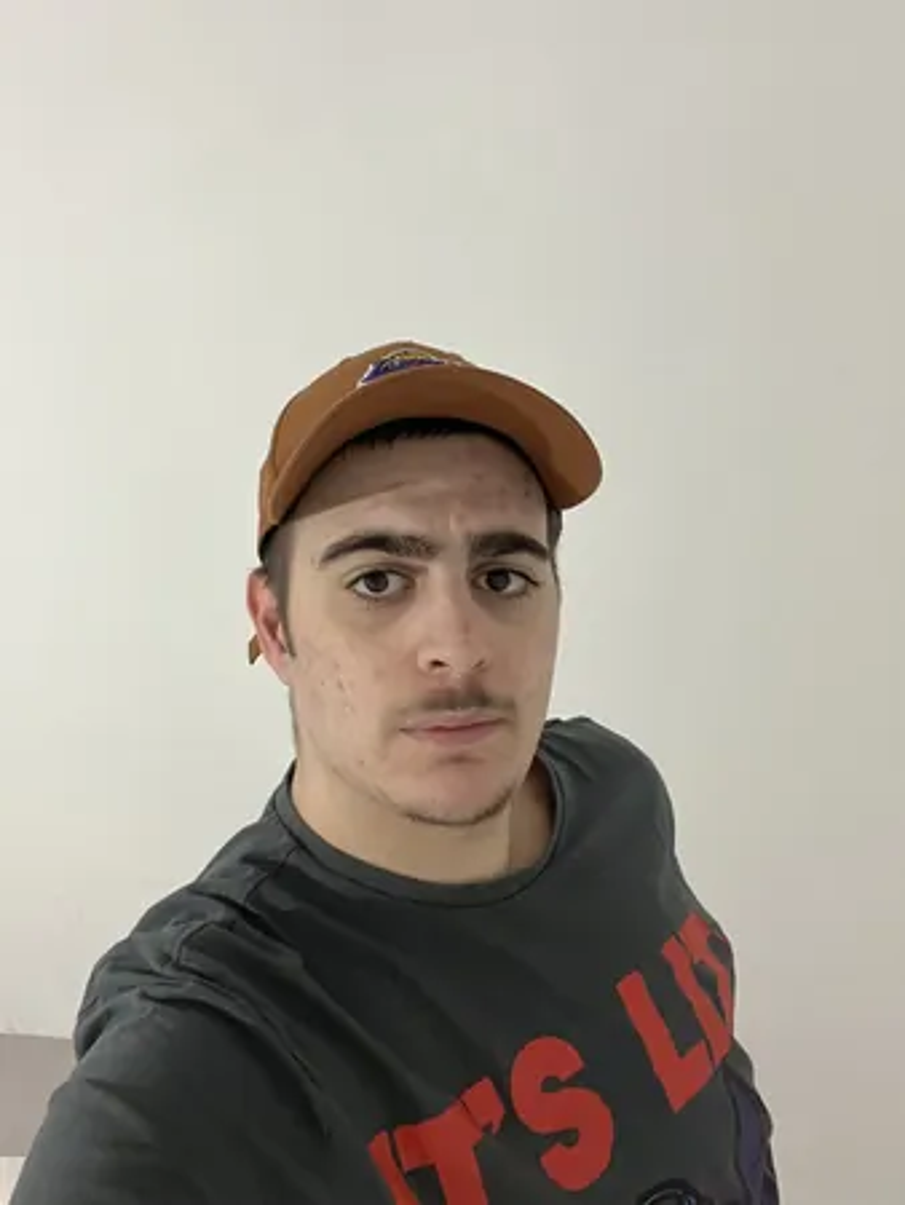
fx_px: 1045
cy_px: 602
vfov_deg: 59.9
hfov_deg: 46.8
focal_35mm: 30
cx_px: 452
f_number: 2.2
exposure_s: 1/33
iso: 250
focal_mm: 2.71
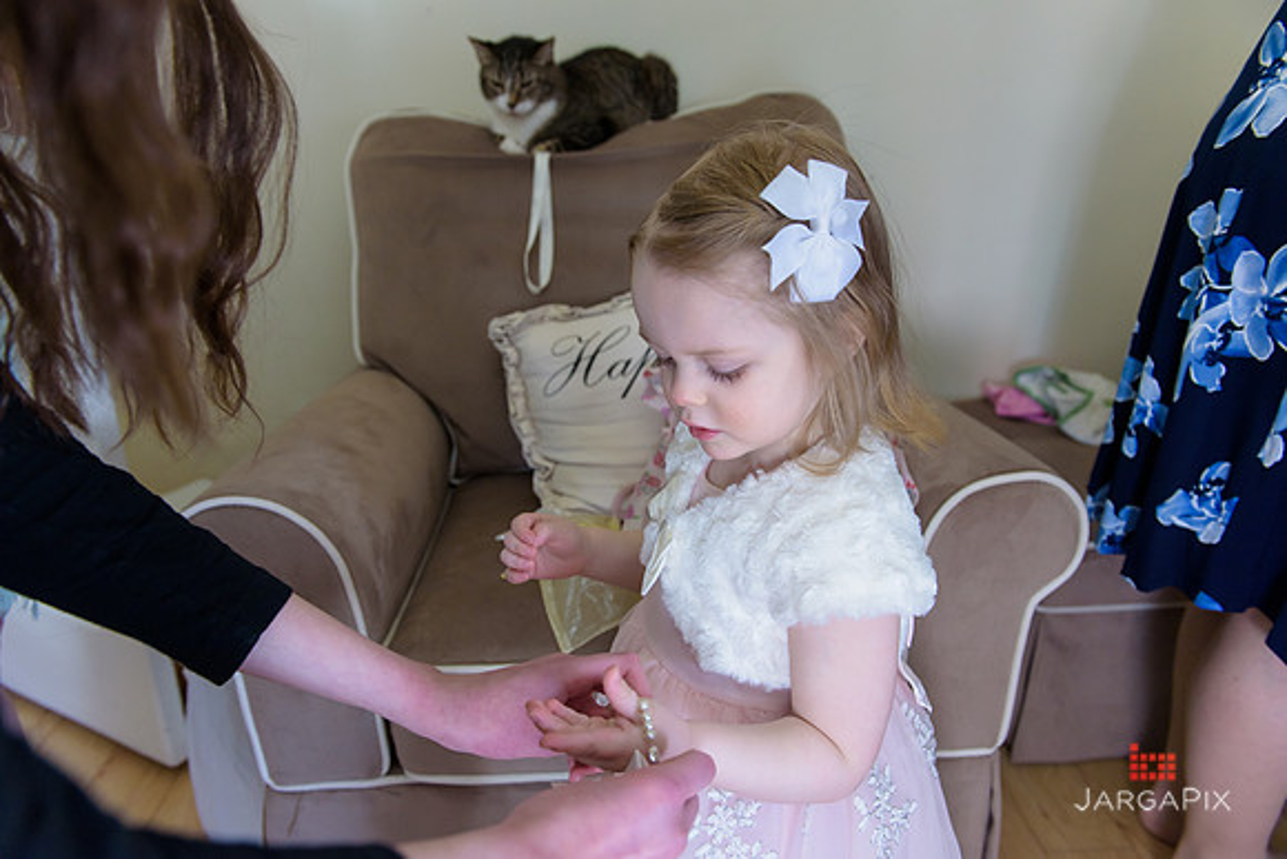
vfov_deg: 53.2
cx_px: 644
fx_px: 858
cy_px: 430
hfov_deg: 73.7
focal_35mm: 24
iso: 1600
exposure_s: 1/125
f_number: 3.2
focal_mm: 24
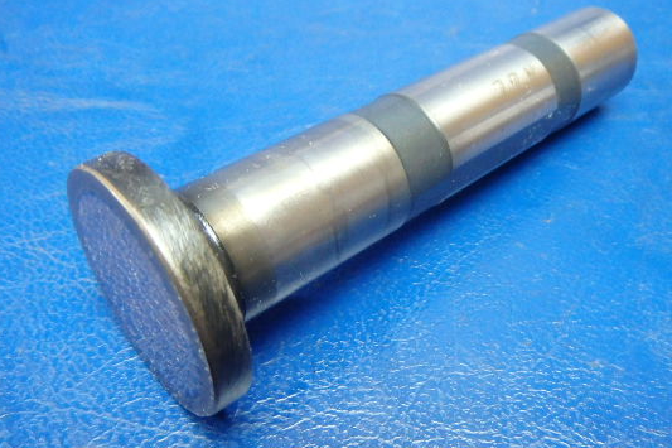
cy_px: 209
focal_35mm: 35
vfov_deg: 37.8
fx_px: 653
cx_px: 349
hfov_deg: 54.4
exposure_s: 1/30
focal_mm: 5
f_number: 3.9
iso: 1000
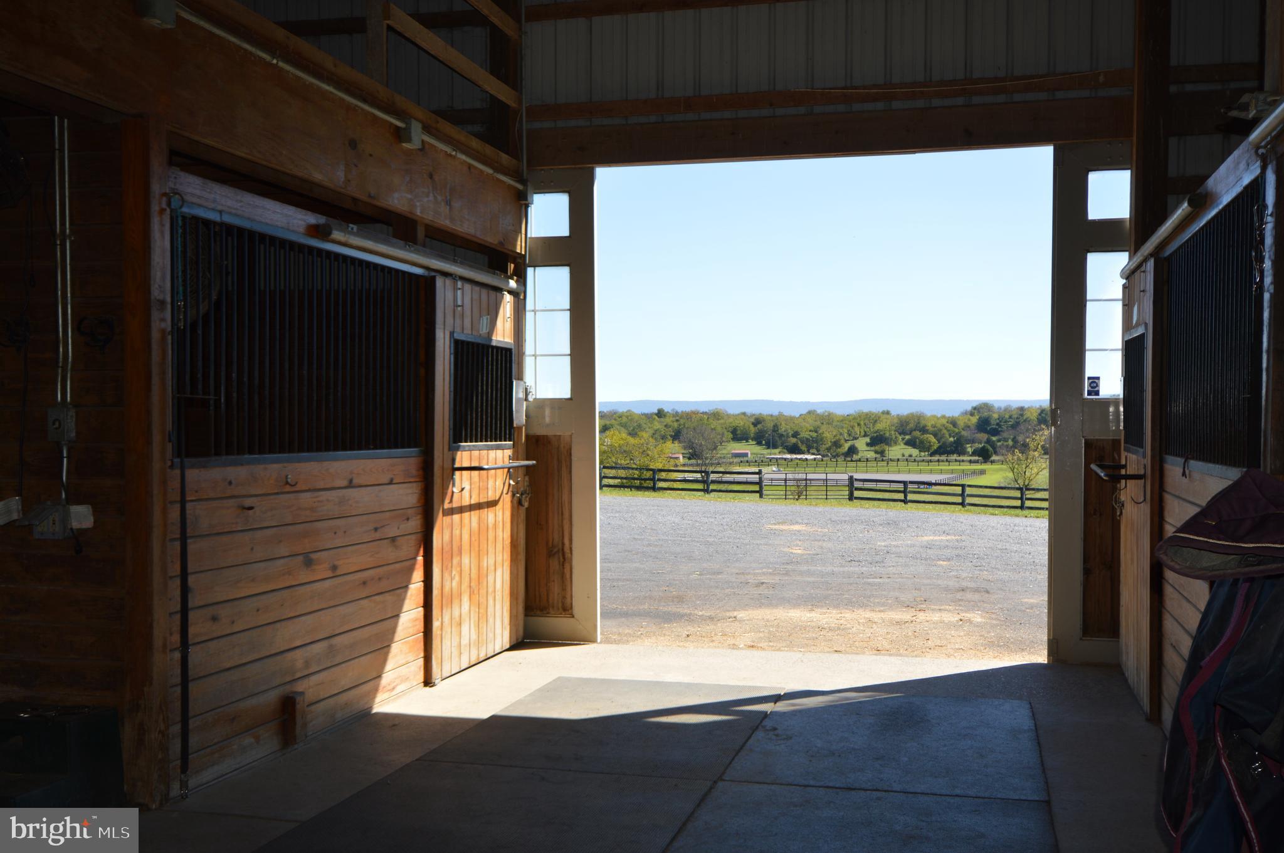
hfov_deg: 53.2
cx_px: 642
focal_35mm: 36
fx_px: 1283
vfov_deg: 36.8
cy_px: 426
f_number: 6.3
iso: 100
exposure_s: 1/200
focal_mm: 24
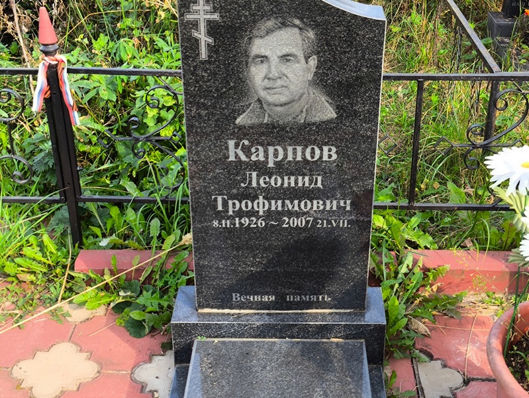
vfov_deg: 29.1
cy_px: 199
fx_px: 764
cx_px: 264
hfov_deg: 38.2
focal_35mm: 50
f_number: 1.7
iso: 50
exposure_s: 1/238
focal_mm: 4.71
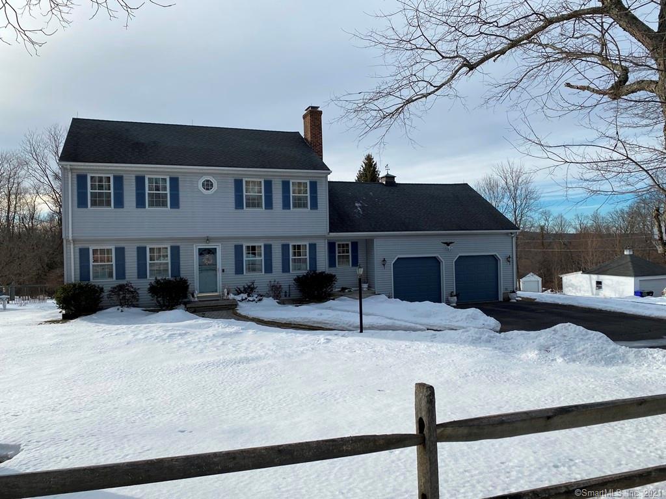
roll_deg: +1.8
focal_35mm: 26
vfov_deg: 53.1
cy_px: 250
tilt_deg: +0.4
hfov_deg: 67.3
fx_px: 500
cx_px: 333
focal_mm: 4.25
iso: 32
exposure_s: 1/3205
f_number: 1.8
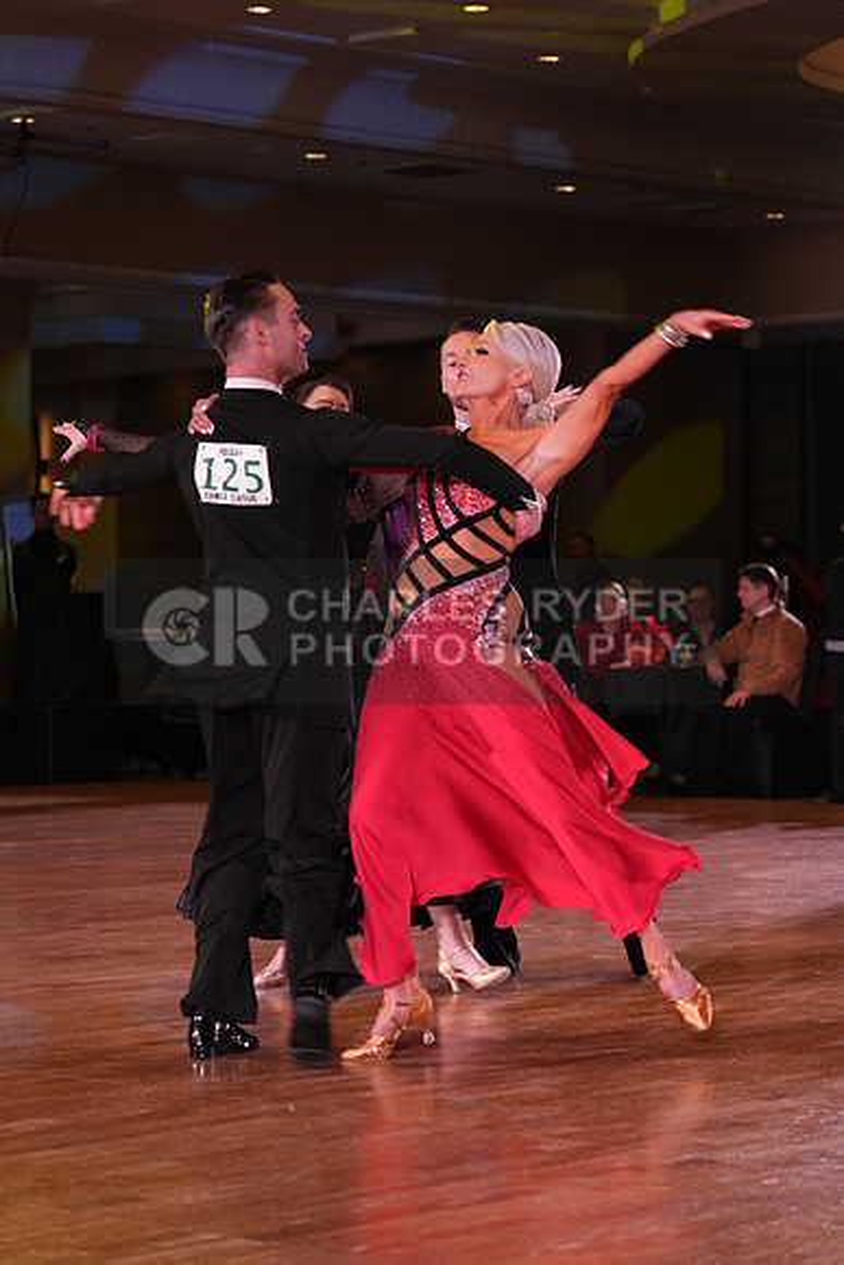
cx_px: 422
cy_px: 632
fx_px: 3514
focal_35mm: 100
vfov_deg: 20.4
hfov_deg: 13.7
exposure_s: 1/200
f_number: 4.5
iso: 2000
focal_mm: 100
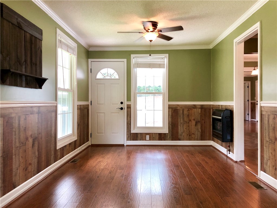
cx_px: 138
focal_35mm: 28
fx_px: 224
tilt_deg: +0.7
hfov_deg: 63.4
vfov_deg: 49.7
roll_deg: +0.7
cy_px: 104
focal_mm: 4
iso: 125
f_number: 1.8
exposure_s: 1/120
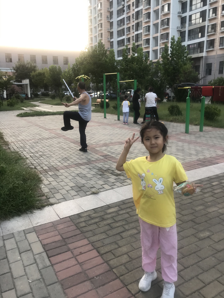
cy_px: 149
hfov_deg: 49.7
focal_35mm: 28
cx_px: 112
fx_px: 242
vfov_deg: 63.4
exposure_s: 1/100
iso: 25
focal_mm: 3.99
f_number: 1.8
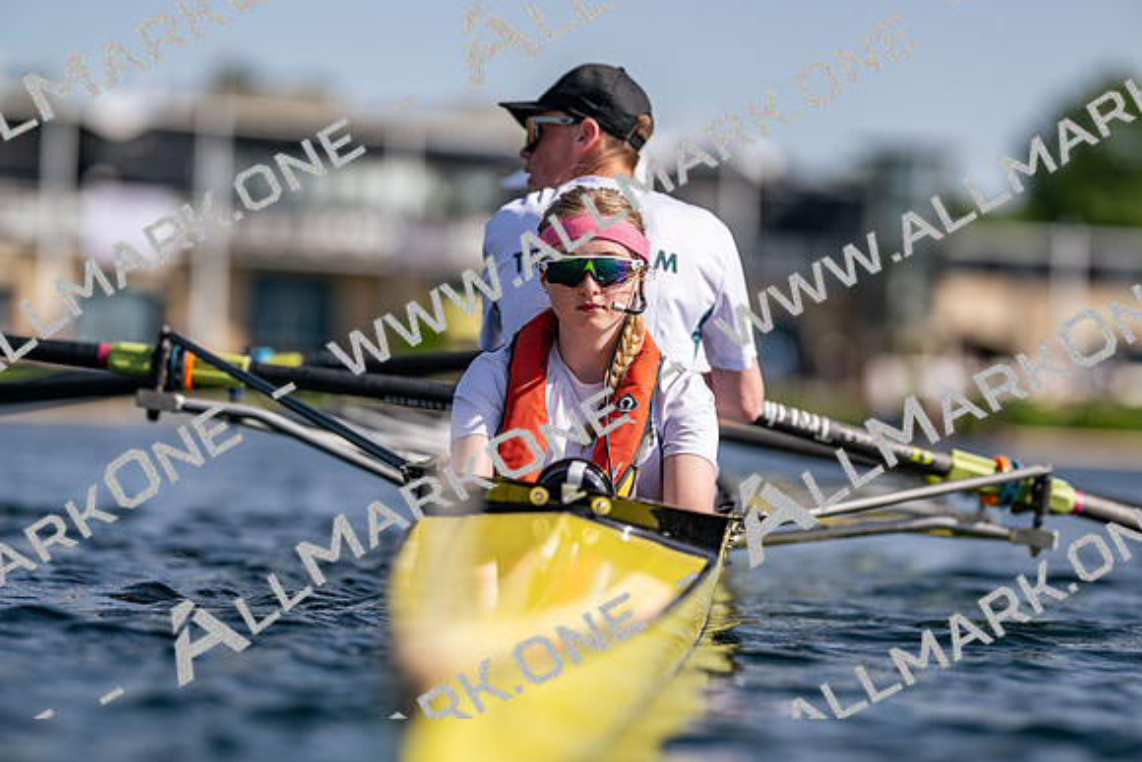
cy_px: 381
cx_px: 571
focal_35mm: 135
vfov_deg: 10.2
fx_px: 4283
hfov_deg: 15.2
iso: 64
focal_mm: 135
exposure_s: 1/6400
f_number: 1.8
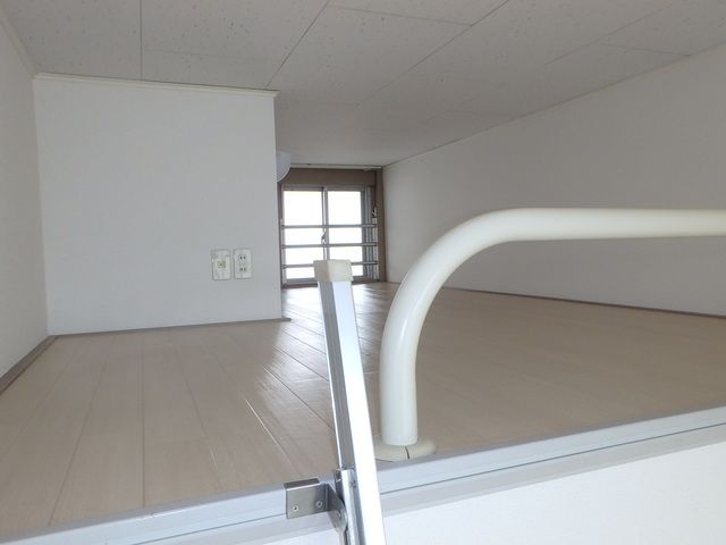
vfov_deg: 53.1
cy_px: 272
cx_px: 363
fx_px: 545
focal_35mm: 26
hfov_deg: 67.3
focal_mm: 4.7
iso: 400
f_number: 4.3
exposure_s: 1/30
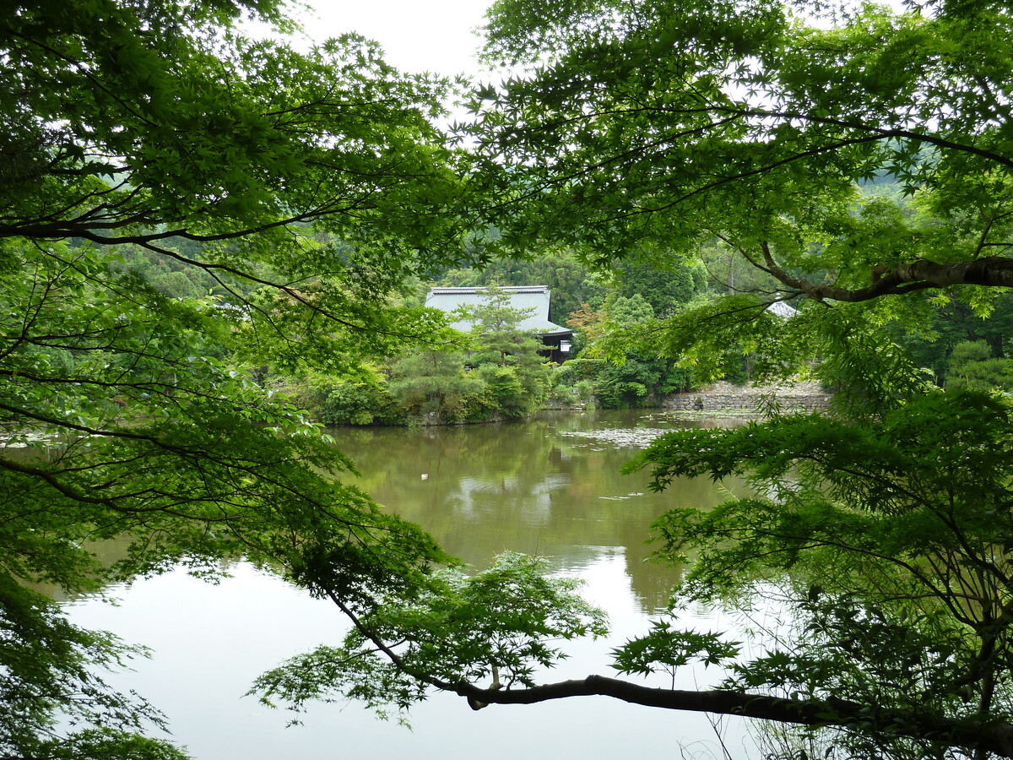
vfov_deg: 46.8
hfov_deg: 60.0
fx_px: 878
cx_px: 506
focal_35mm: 30
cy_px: 380
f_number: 3.4
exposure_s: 1/60
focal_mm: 5
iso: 80
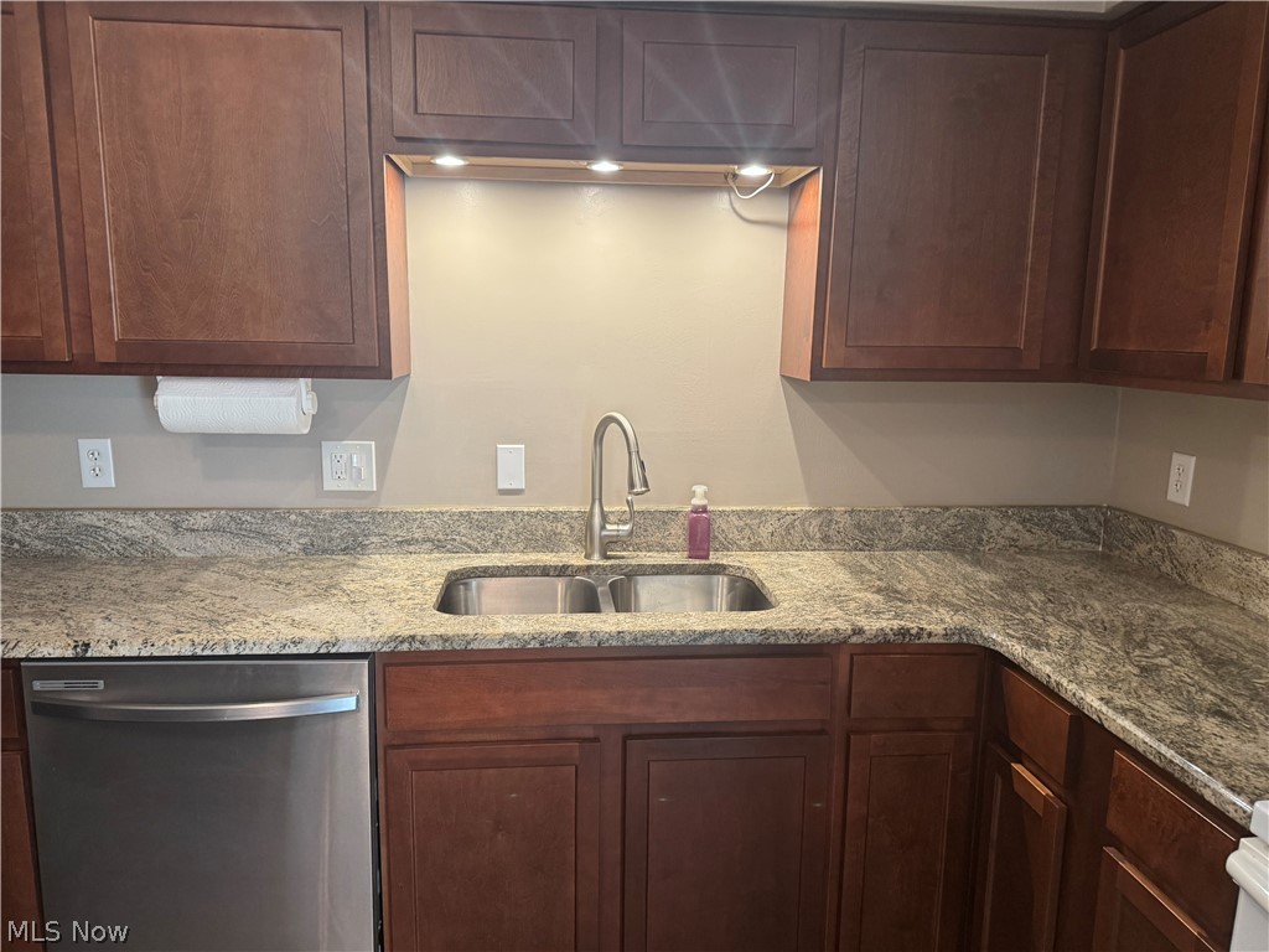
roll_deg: -0.6
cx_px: 634
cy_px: 476
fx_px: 880
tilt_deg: -8.2
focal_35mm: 24
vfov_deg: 56.8
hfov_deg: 71.6
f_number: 1.78
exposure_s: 1/60
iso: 320
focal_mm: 6.76
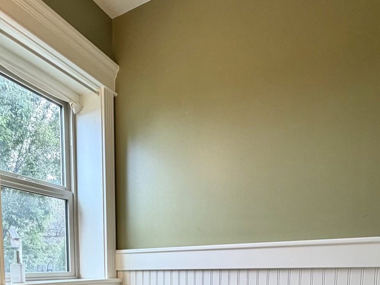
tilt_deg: -5.6
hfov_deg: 55.6
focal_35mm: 32
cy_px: 305
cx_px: 125
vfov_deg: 37.7
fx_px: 351
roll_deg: +1.1
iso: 160
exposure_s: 1/120
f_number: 2.2
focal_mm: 2.22
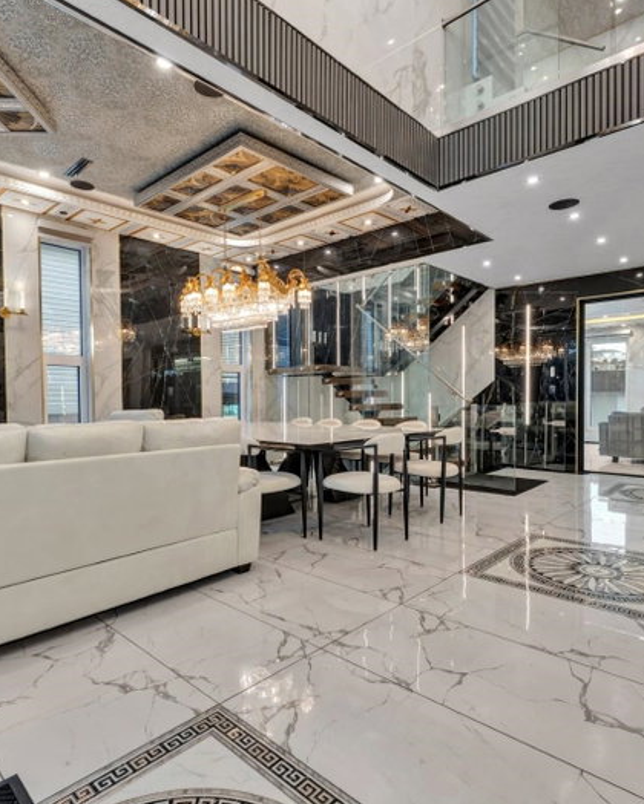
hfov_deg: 68.1
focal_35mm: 20
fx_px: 476
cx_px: 311
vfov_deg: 80.4
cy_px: 405
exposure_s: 1/13
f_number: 9
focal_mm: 14
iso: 400
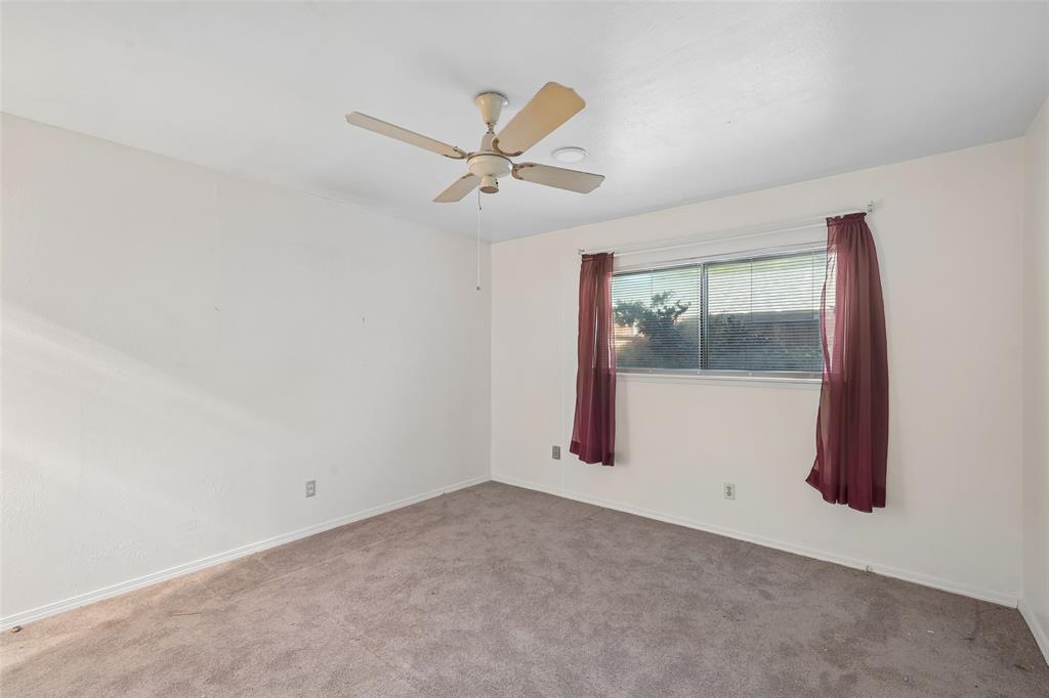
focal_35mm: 16
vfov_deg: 75.5
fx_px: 451
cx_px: 524
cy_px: 349
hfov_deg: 98.6
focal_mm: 15.5
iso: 400
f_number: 8
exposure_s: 1/2.5
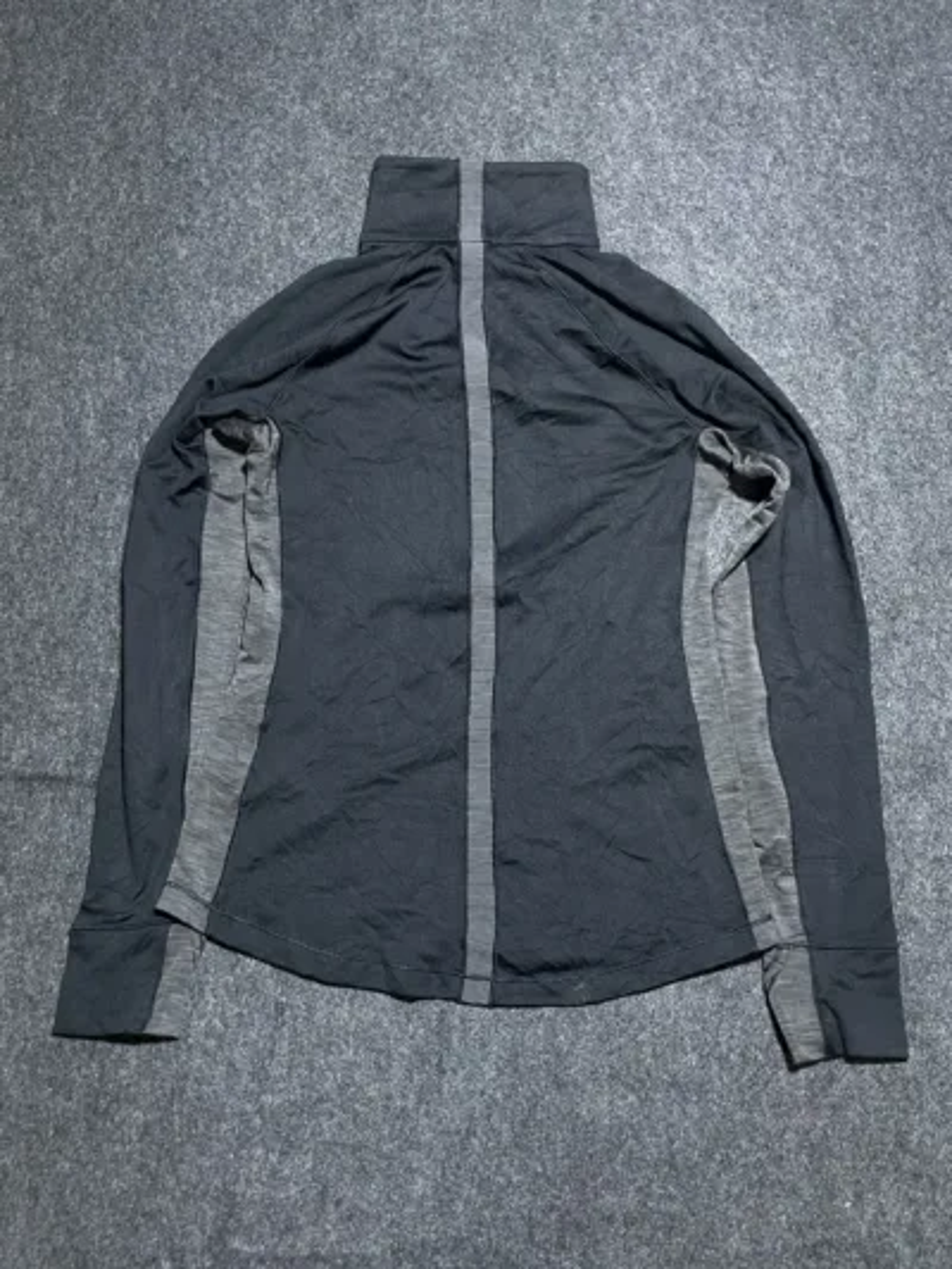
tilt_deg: -54.1
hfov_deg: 53.1
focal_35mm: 26
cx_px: 476
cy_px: 634
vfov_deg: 67.3
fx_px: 953
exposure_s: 1/50
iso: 160
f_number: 1.6
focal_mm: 4.2
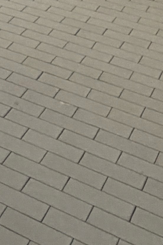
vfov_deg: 15.8
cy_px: -254
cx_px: -280
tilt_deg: +0.1
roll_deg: +0.4
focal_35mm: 100
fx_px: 680
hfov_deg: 10.7
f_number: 2.2
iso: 320
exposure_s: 1/119
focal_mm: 2.22
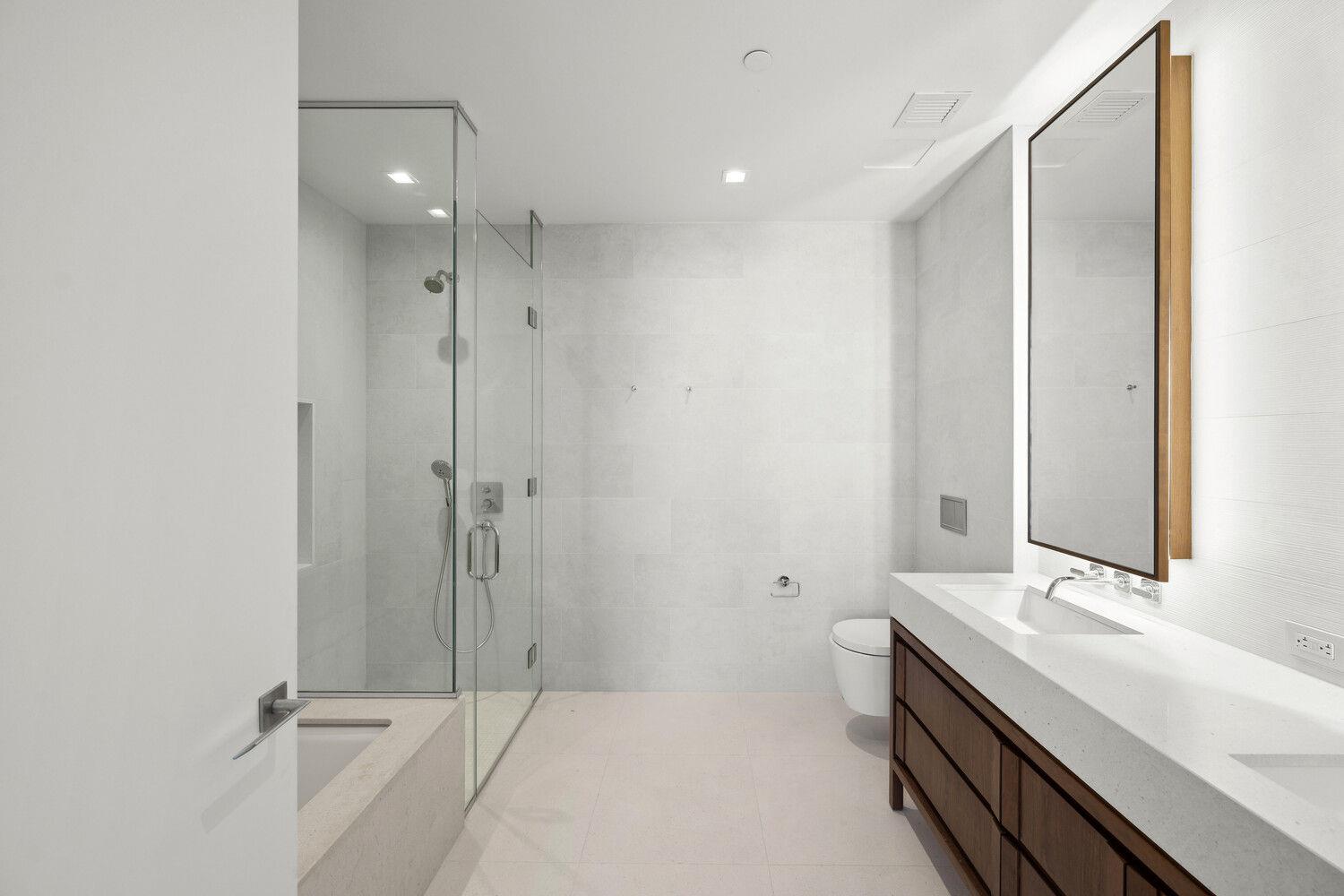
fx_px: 523
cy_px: 448
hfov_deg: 104.3
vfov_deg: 81.2
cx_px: 672
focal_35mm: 14
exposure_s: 1/40
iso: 320
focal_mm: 14
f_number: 6.3
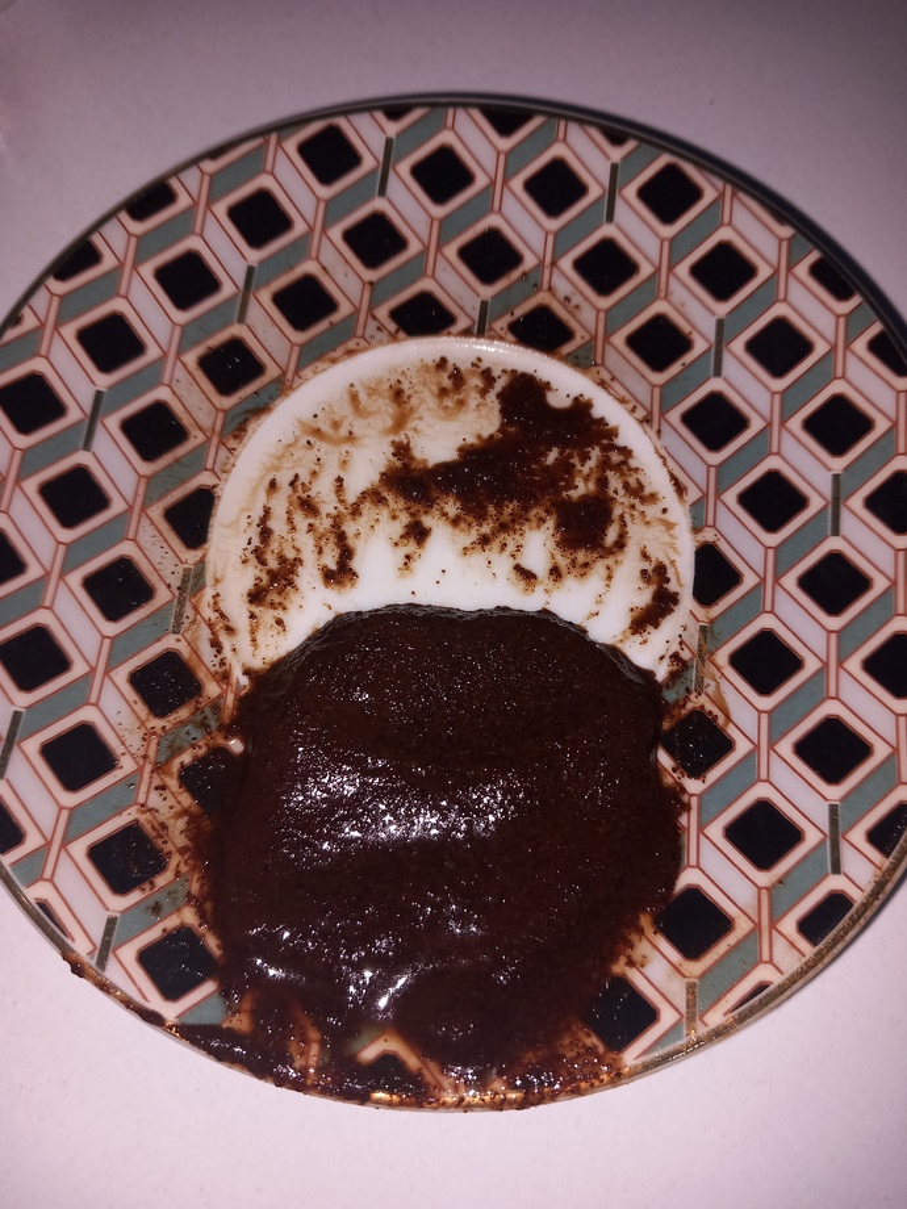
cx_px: 454
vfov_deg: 65.3
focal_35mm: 27
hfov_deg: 51.4
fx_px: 943
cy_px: 604
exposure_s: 1/100
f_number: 1.8
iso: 25
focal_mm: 4
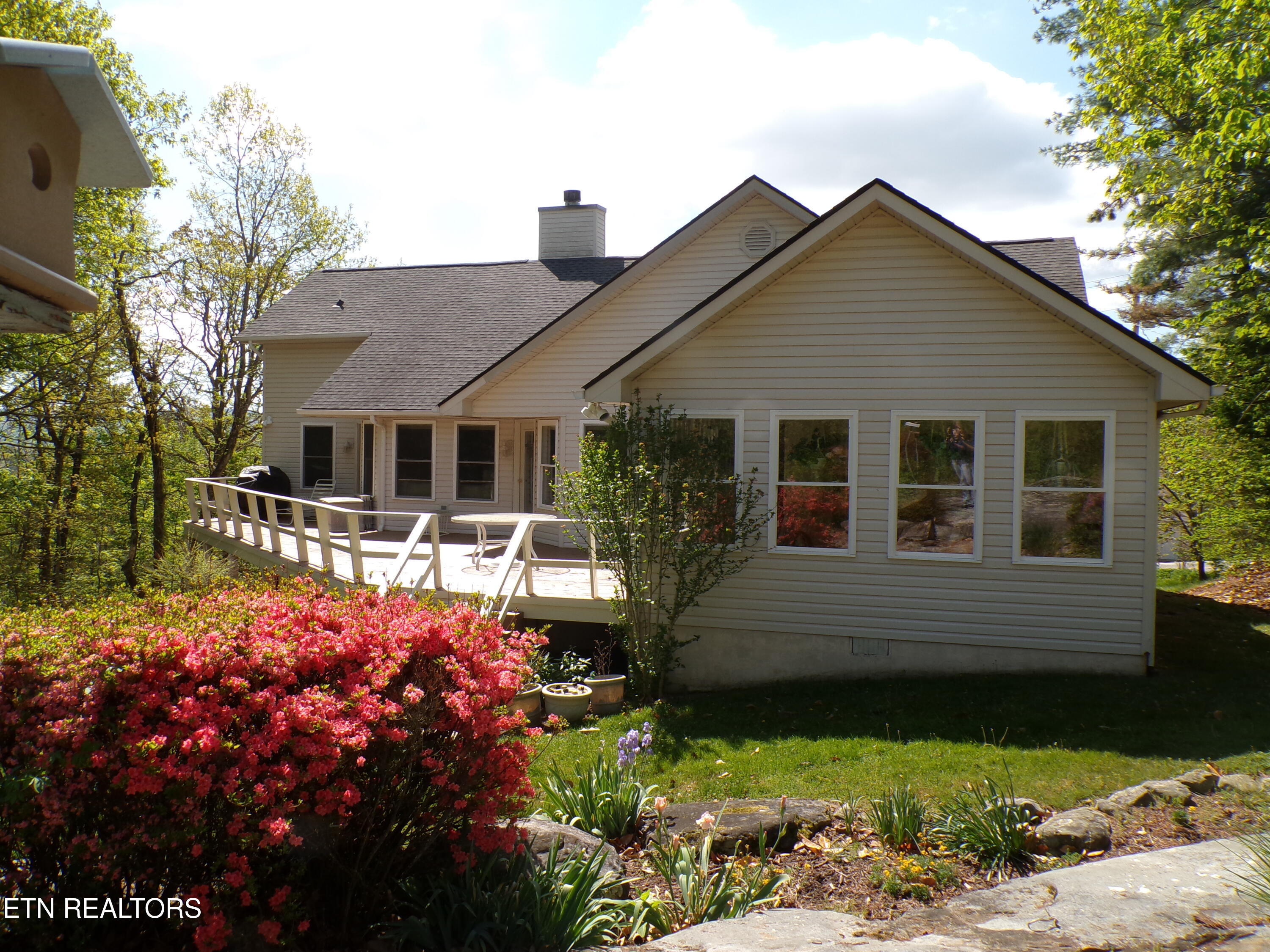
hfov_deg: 63.4
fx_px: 1027
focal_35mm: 28
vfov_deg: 49.7
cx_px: 635
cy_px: 476
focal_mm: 5
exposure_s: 1/450
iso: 100
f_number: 4.6
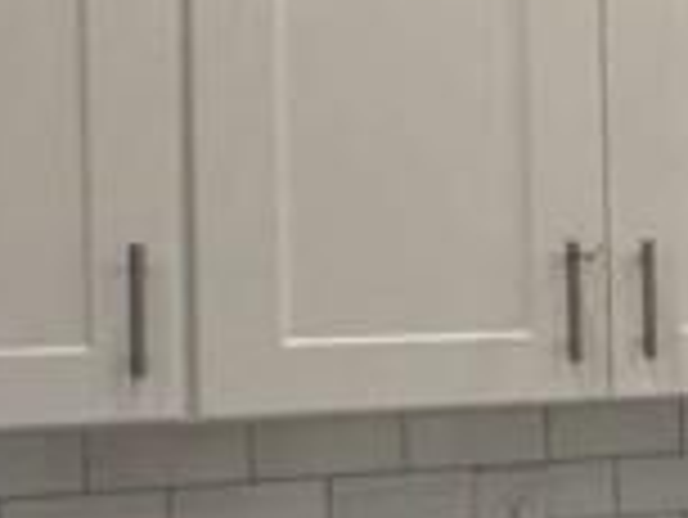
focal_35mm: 110
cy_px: 252
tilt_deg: -0.7
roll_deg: +0.2
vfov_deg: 13.5
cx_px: 1808
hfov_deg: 12.5
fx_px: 2188
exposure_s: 1/120
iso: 64
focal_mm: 2.22
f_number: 2.2
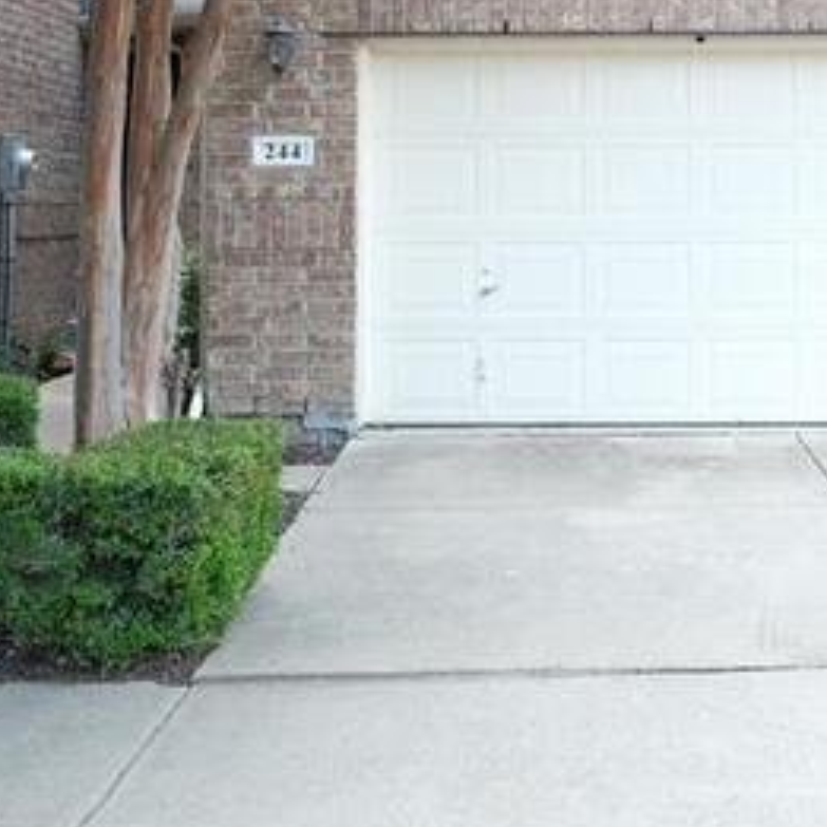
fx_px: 1973
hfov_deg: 23.5
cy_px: 114
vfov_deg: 23.2
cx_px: 604
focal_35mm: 73
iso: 160
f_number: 2.8
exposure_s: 1/125
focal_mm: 23
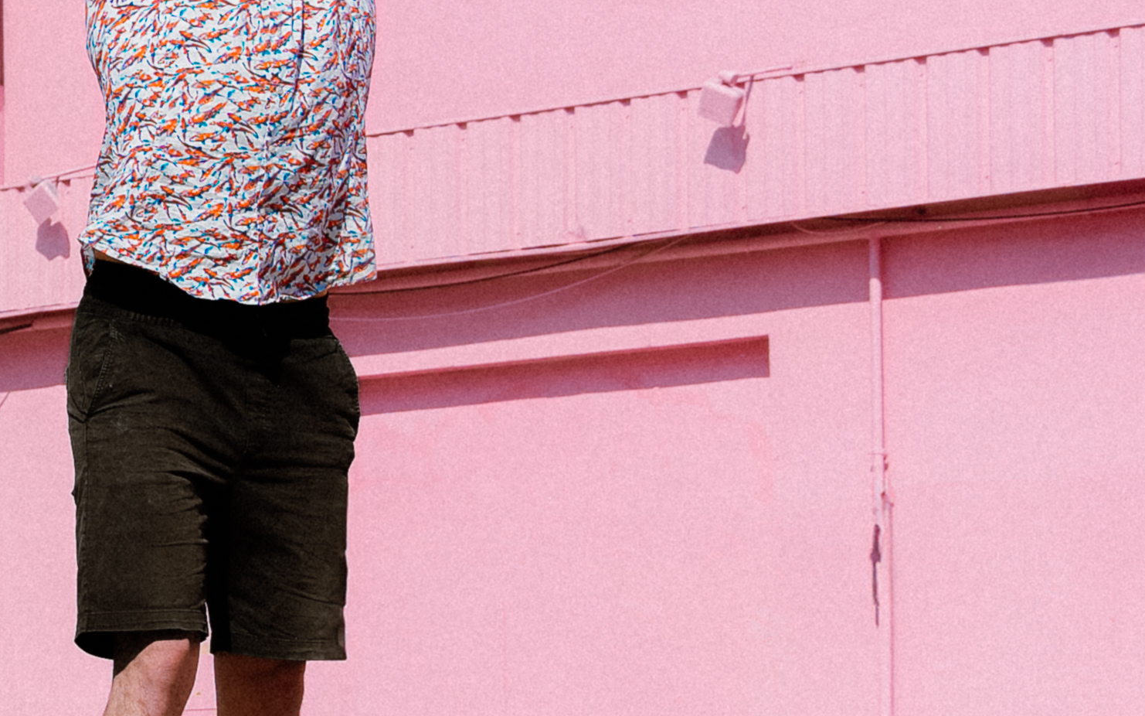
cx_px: -779
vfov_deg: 9.2
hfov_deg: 13.7
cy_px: -298
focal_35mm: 139
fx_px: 4337
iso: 64
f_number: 3.5
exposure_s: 1/1250
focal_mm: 24
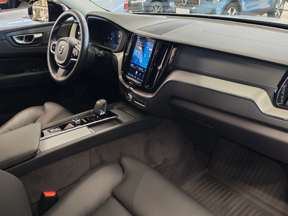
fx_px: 266
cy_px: 108
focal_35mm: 32
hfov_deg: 56.8
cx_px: 144
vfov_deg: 44.2
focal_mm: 6.12
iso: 1250
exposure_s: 1/50
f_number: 1.9
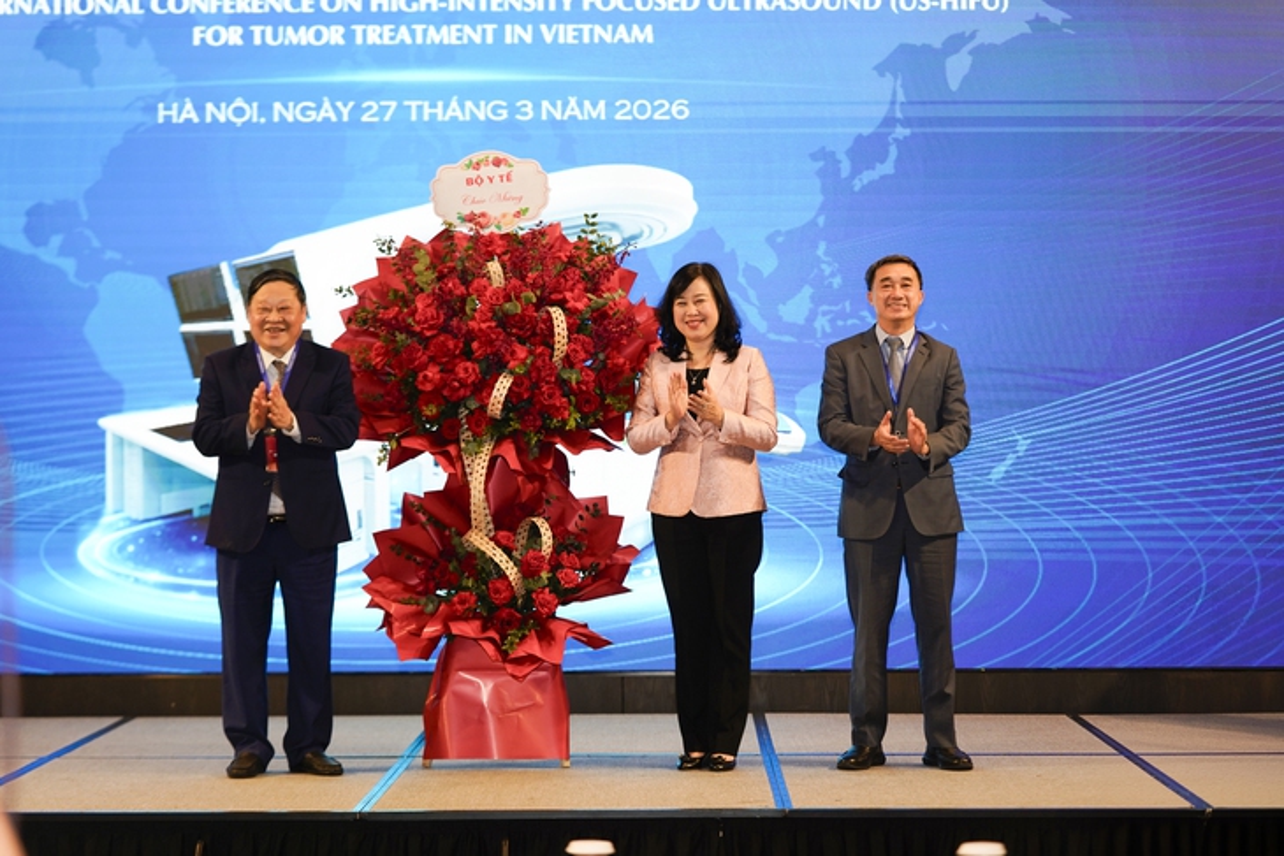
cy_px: 428
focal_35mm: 94
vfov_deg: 14.6
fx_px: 3353
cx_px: 642
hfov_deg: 21.7
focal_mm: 94
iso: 800
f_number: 2.8
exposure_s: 1/200
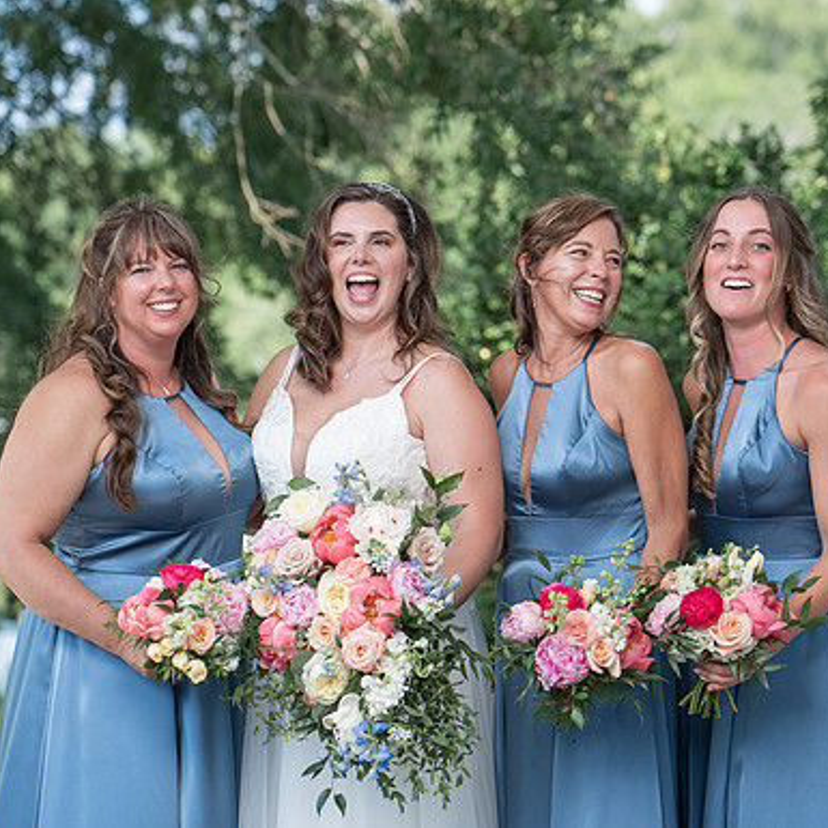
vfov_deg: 14.6
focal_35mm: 119
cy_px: 447
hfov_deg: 14.7
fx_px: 3220
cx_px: 423
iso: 64
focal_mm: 85
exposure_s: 1/500
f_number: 2.8
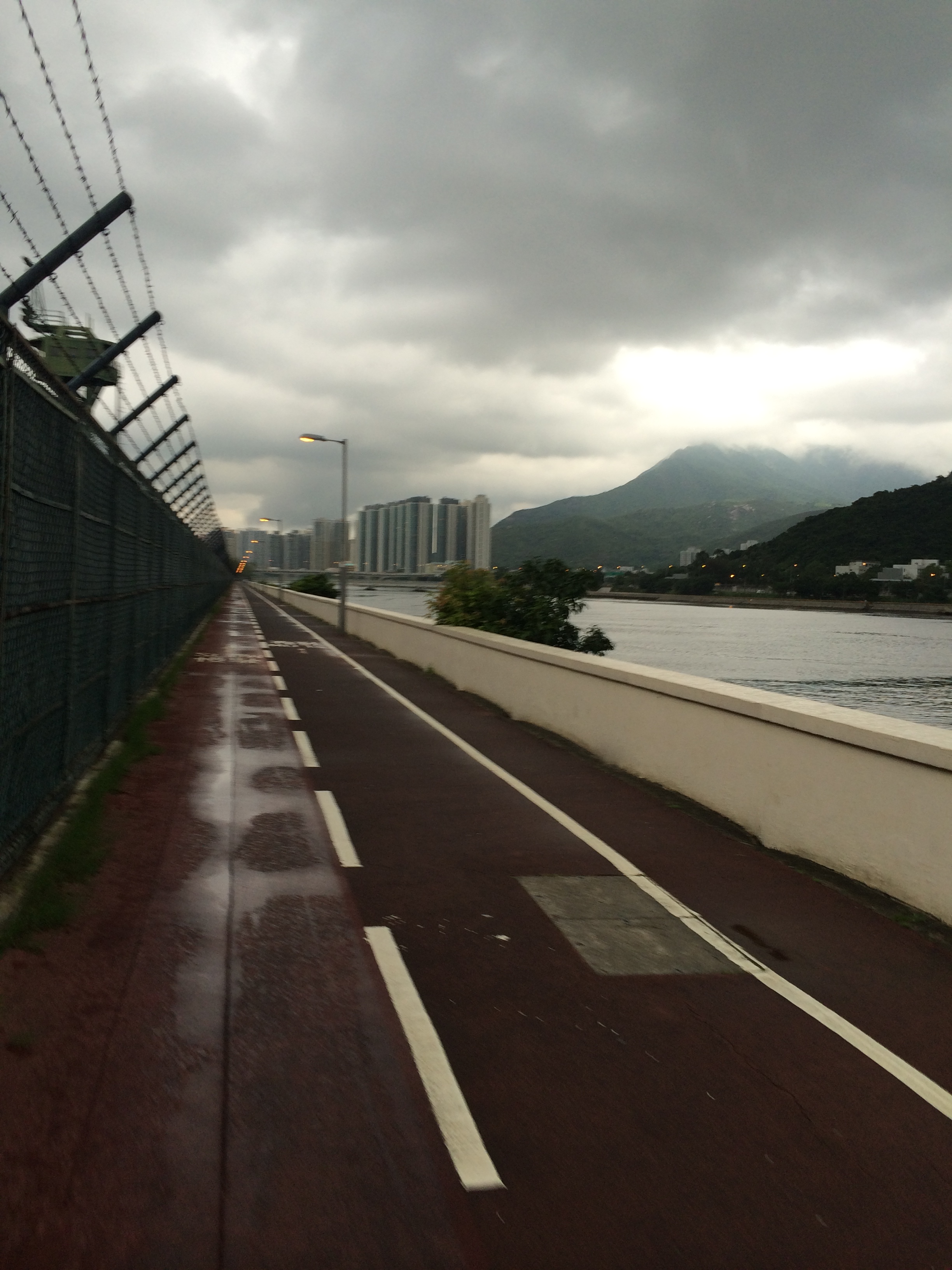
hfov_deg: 46.8
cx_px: 476
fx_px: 1100
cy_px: 635
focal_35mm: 30
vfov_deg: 60.0
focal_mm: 4.12
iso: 50
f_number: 2.2
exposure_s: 1/60
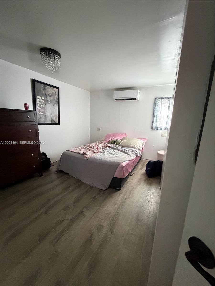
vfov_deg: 102.1
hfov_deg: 85.7
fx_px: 116
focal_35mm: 14
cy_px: 143
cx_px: 108
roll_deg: -1.7
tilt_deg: -12.4
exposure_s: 1/60
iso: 1000
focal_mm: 2.22
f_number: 2.2
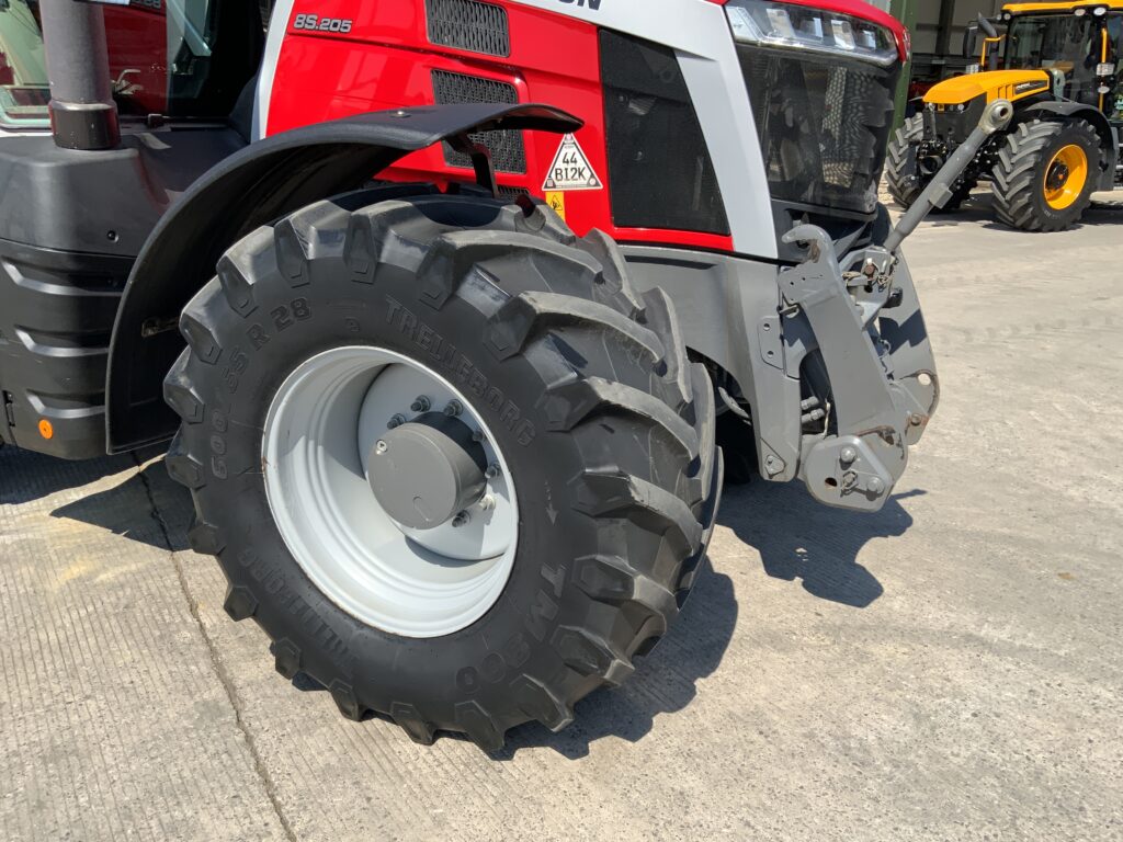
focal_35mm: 29
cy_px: 421
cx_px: 562
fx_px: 941
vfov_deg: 48.2
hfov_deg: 61.7
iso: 16
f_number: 1.8
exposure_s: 1/1195
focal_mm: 3
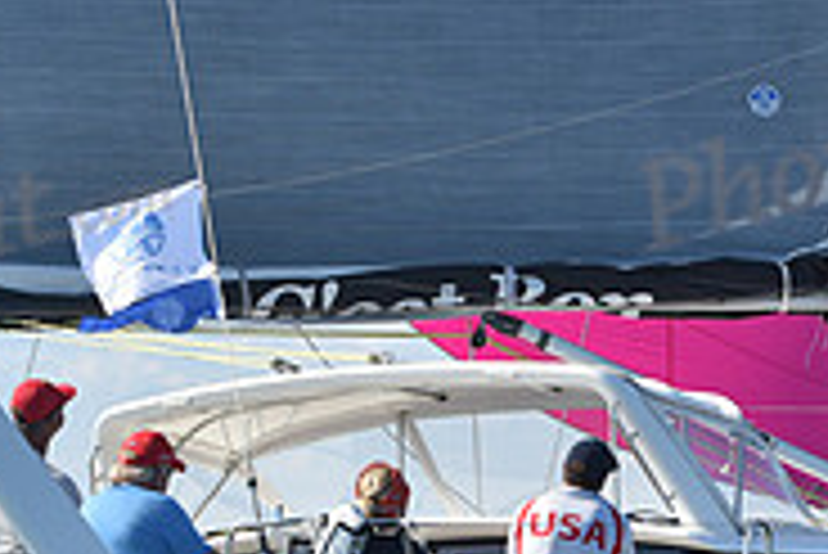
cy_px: 430
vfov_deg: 6.2
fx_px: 5087
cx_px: 410
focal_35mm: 221
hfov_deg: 9.3
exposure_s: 1/1250
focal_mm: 70
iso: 320
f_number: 7.1
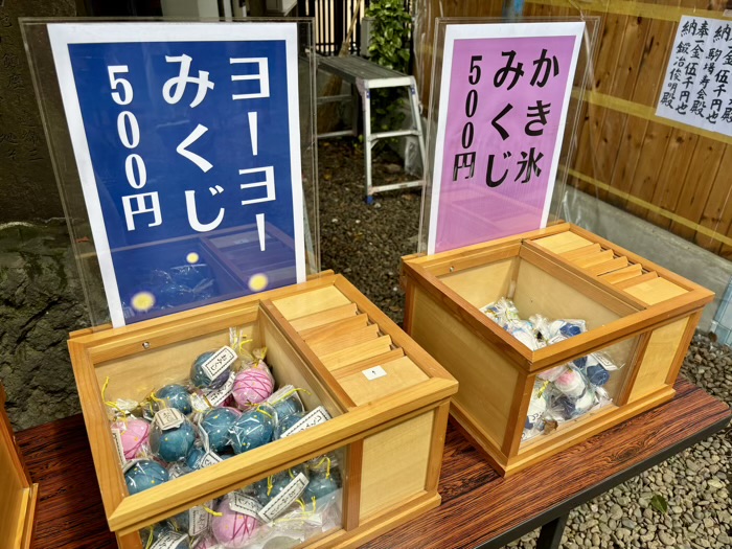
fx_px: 550
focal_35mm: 26
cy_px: 274
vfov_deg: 53.1
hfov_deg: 67.3
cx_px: 366
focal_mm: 5.96
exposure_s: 1/568
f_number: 1.6
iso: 50
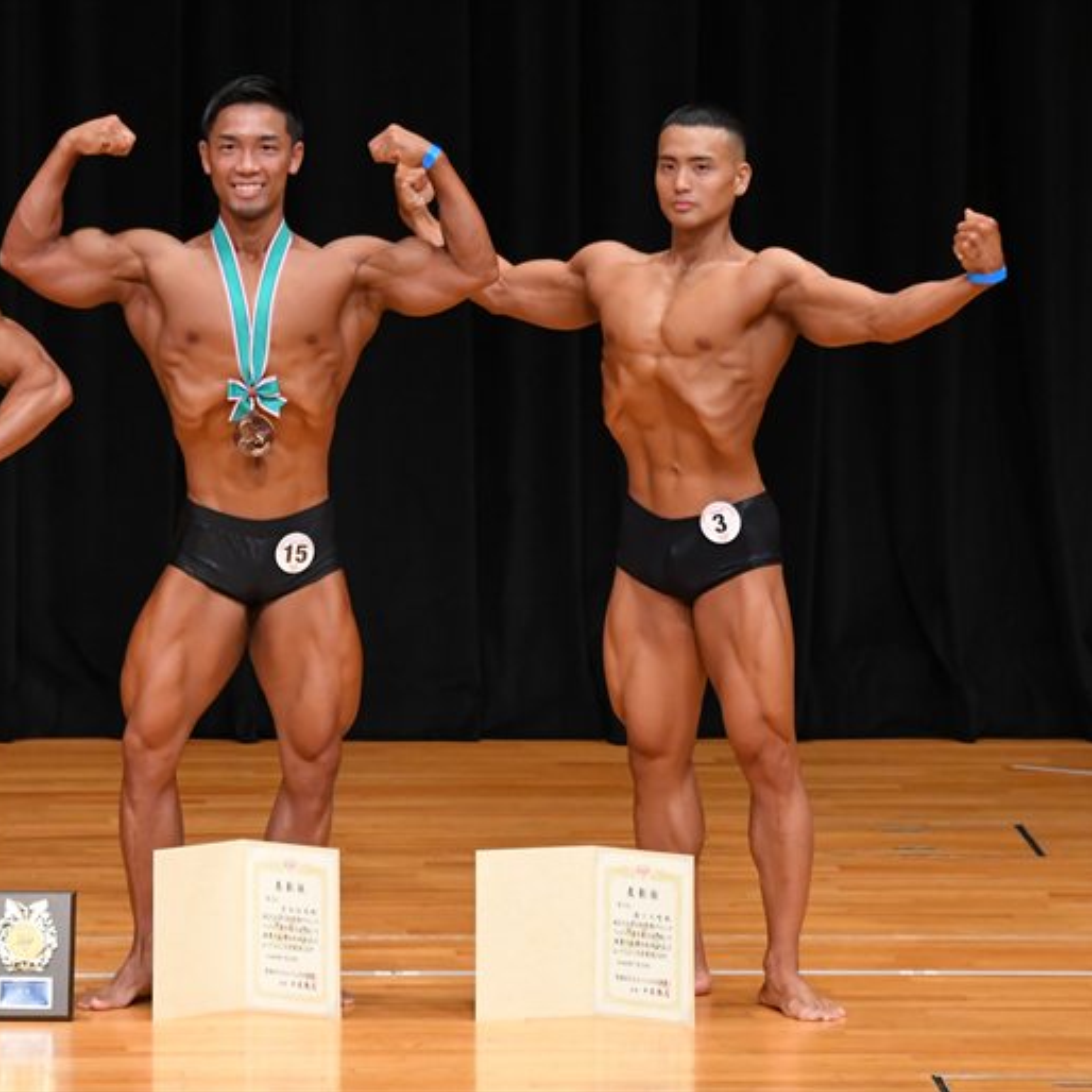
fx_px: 12349
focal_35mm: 346
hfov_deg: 5.1
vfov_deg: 5.1
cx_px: 362
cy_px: 546
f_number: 5.6
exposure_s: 1/400
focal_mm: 180
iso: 3200
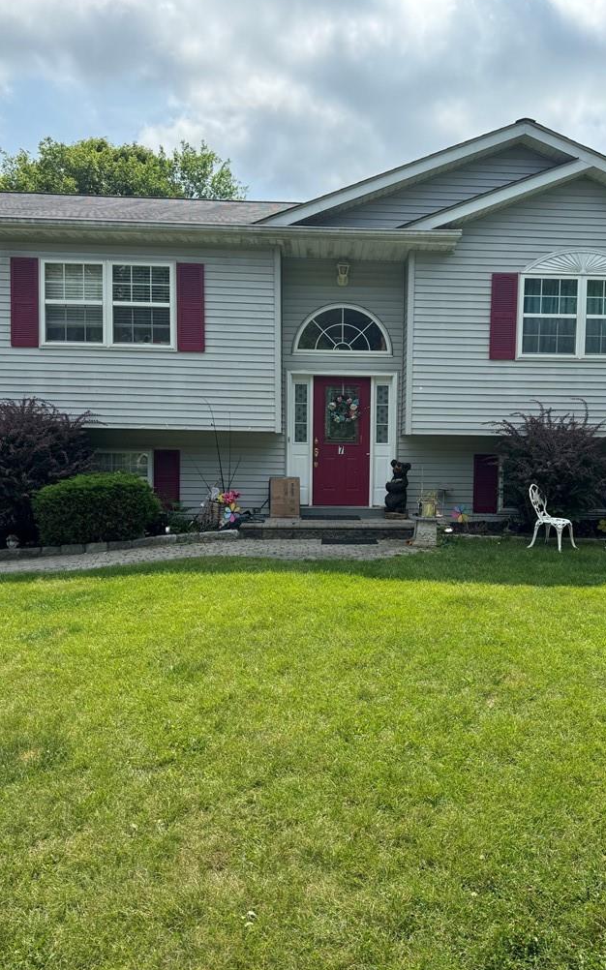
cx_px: 354
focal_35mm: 26
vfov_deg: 70.4
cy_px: 483
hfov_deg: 47.4
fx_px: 687
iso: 80
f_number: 1.78
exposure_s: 1/3096
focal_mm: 6.76
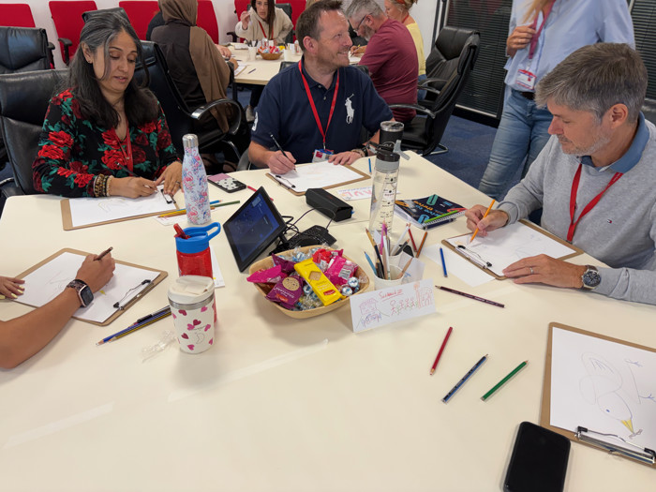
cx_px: 328
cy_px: 246
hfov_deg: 67.3
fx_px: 493
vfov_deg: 53.1
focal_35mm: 26
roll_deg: -1.1
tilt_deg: -29.4
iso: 100
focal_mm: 5.96
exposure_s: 1/100
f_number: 1.6
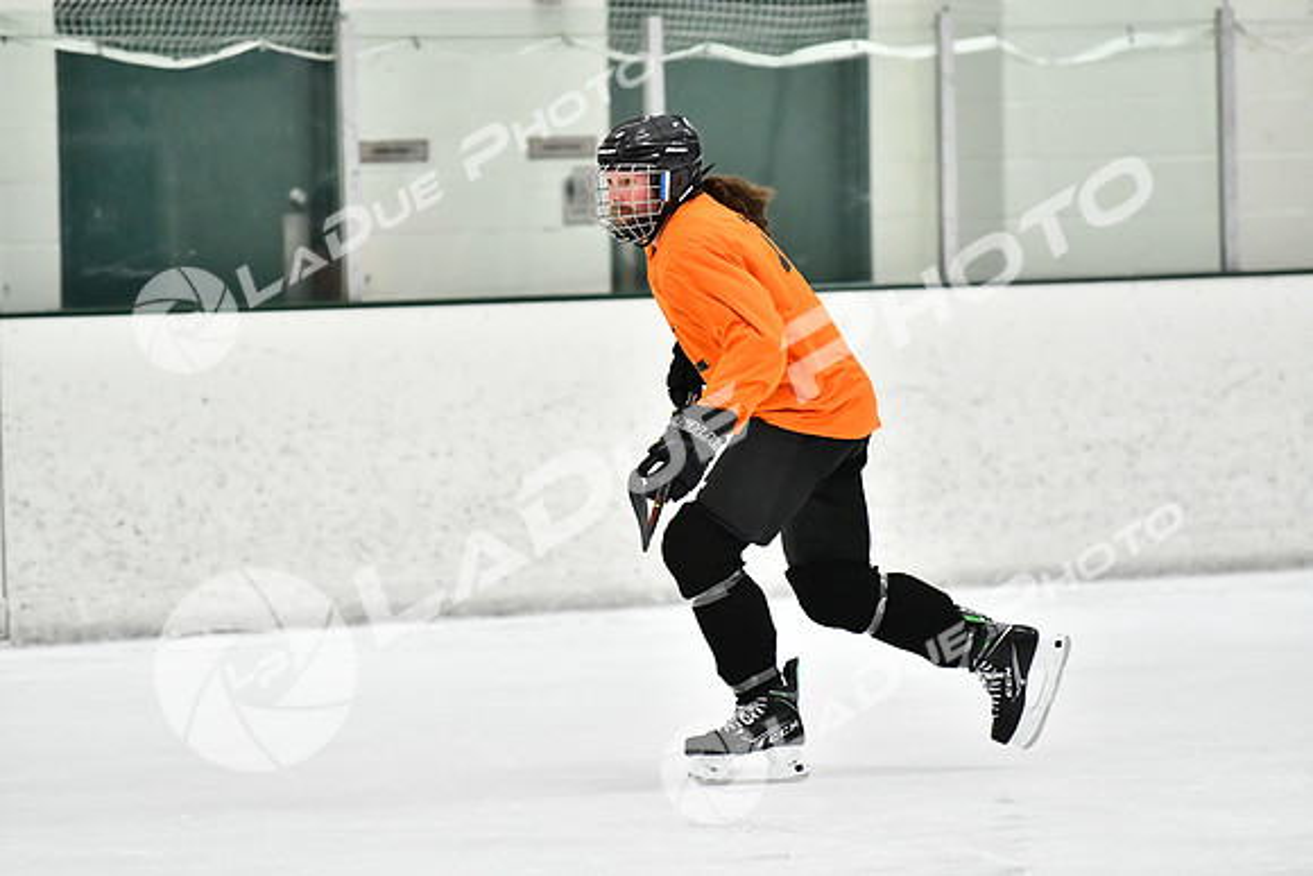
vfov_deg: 5.0
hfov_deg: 7.4
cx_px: 656
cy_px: 438
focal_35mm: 278
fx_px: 10123
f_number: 2.8
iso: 5000
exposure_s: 1/1250
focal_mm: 185
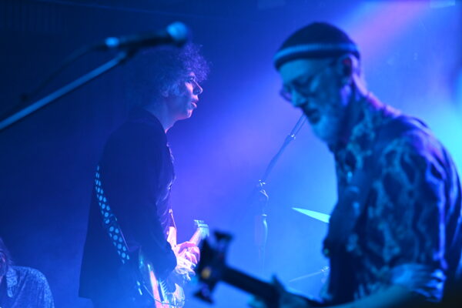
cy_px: 154
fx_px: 1181
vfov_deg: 14.9
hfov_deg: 22.1
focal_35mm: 92
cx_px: 231
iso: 4500
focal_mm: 92
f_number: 2.8
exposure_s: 1/125
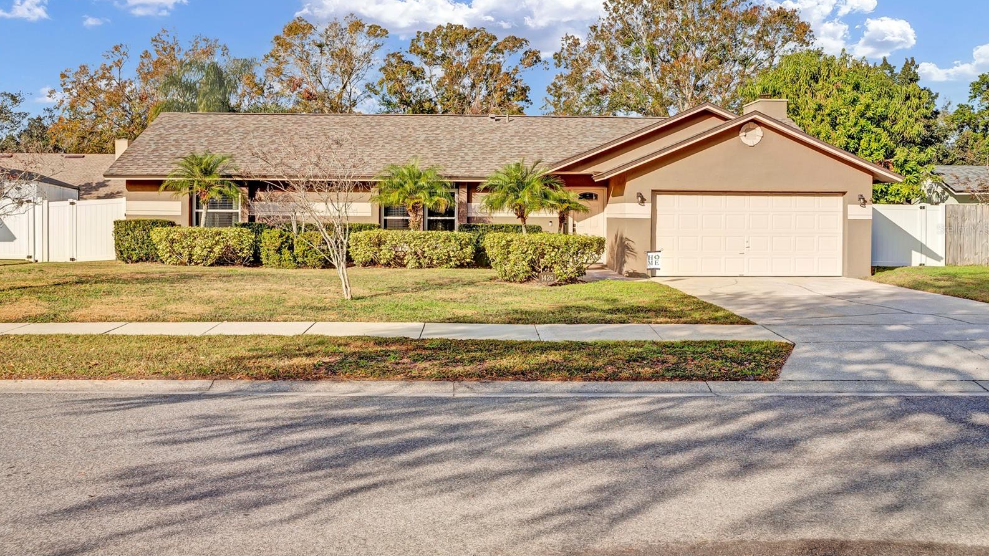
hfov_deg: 54.0
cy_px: 229
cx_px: 494
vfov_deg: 31.9
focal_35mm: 37
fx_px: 970
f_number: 8
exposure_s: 1/500
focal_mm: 35
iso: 80
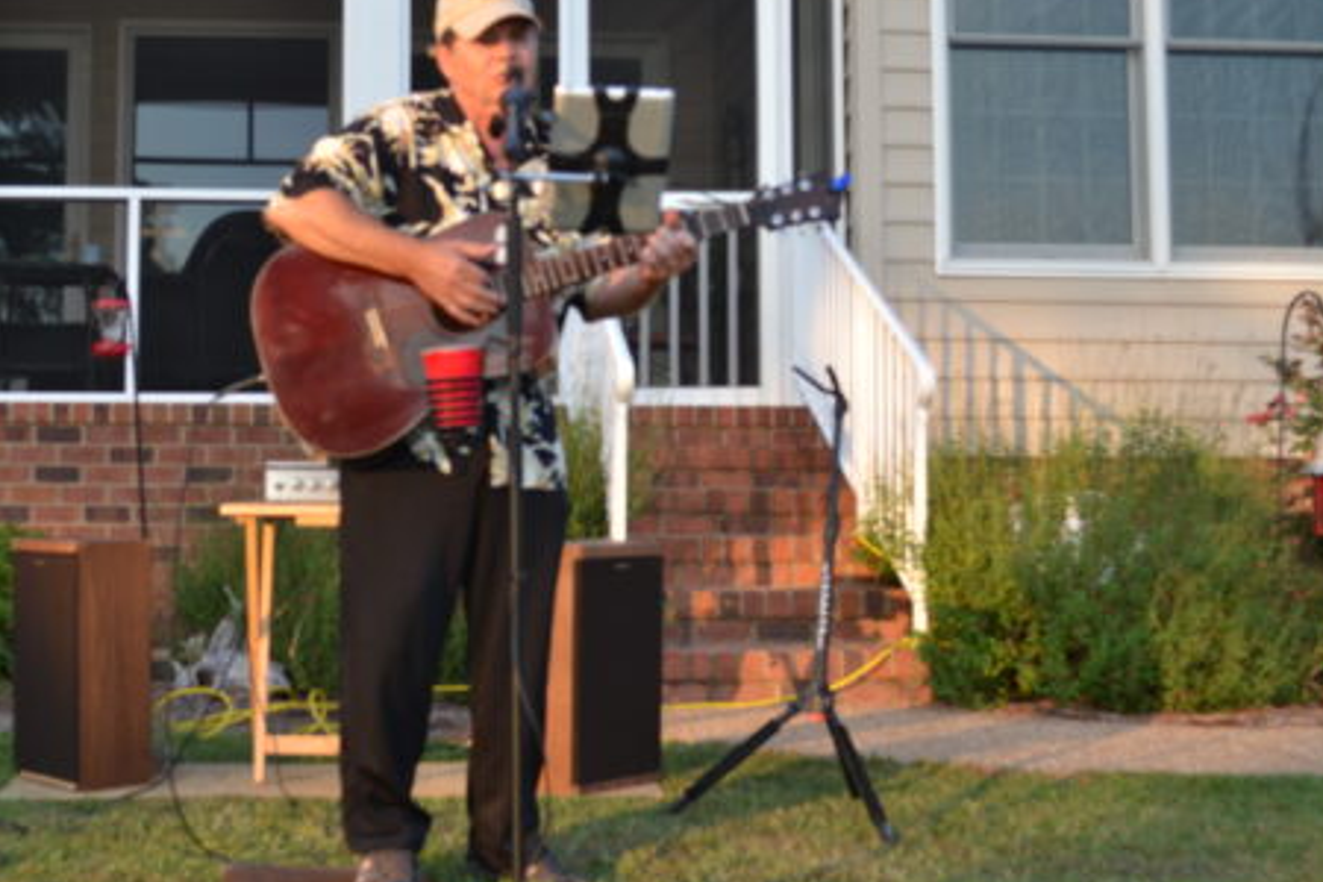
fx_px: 1911
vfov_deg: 26.0
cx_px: 503
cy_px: 379
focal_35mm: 52
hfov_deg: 38.0
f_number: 5.6
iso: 200
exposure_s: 1/125
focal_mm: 26
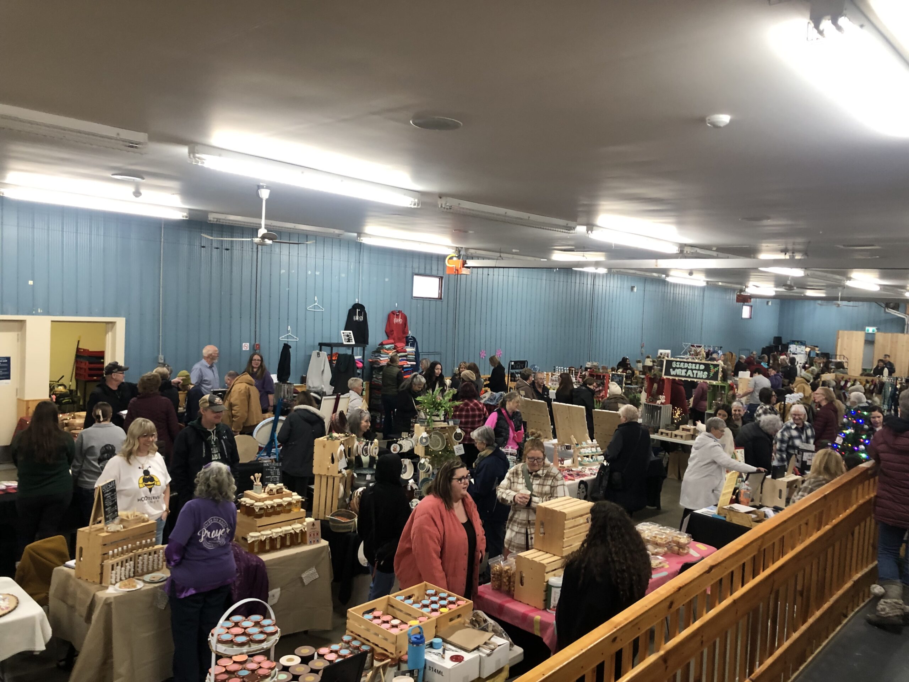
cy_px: 341
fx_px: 735
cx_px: 454
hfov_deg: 63.4
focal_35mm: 28
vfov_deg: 49.7
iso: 125
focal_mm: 4
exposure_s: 1/60
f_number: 1.8
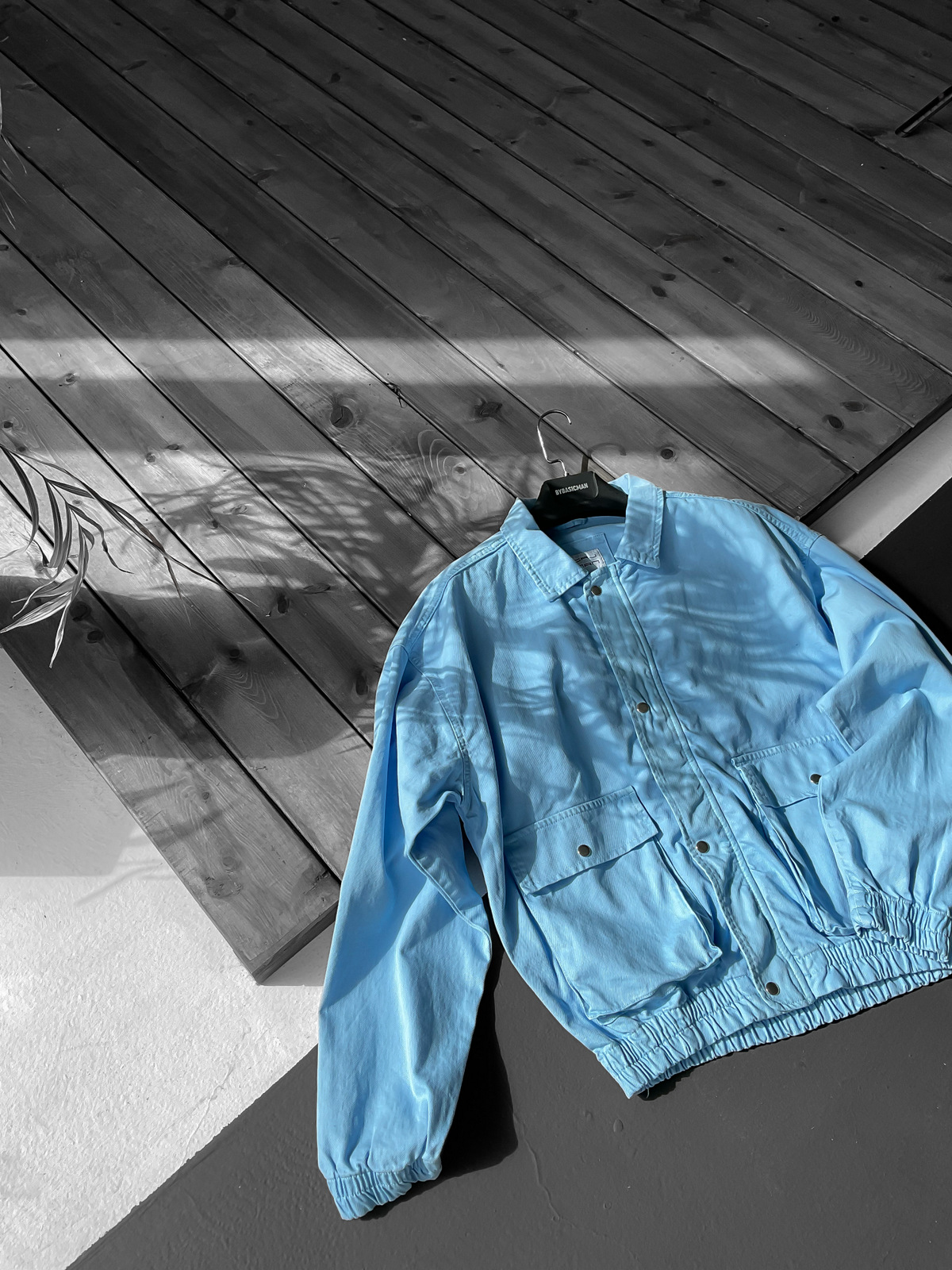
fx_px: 1063
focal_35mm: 29
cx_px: 476
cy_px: 635
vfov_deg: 61.7
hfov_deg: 48.2
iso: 16
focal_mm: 3
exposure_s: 1/720
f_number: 1.8
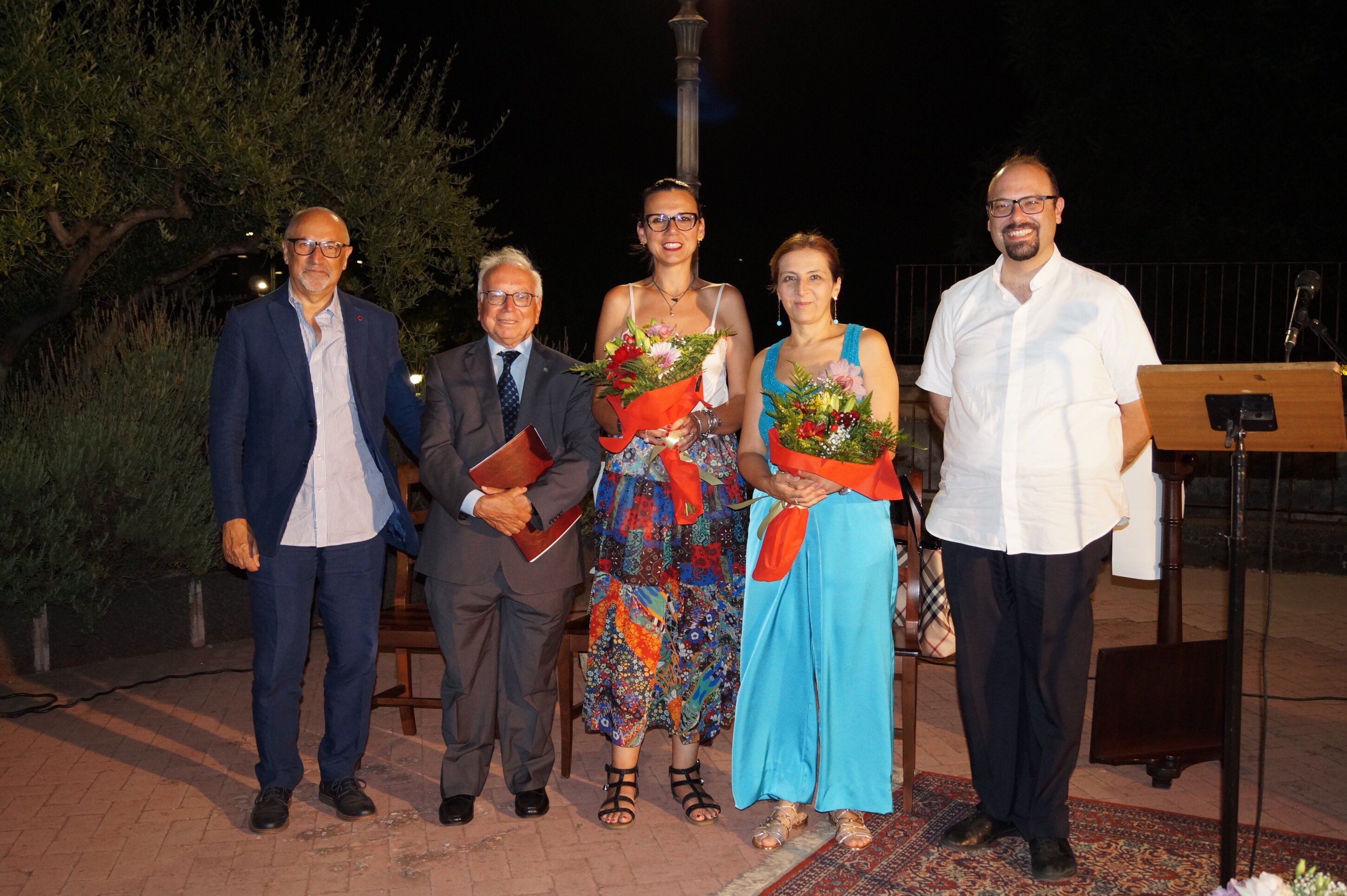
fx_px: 1963
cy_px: 448
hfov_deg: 37.9
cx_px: 674
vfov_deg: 25.7
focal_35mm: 52
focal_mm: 35
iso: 800
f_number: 5
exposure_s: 1/100
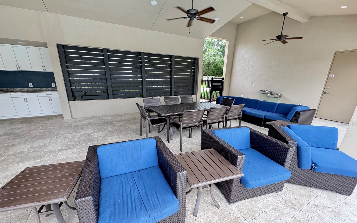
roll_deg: -0.9
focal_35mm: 15
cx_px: 177
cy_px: 124
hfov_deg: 101.5
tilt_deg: -17.5
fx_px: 146
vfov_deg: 74.5
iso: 250
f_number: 2.2
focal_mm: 2.22
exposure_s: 1/99
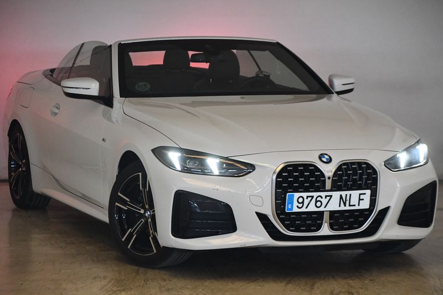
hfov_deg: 15.9
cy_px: 148
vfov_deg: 10.6
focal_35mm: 129
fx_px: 1587
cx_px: 222
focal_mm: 86
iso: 3200
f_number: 4.2
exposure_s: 1/250
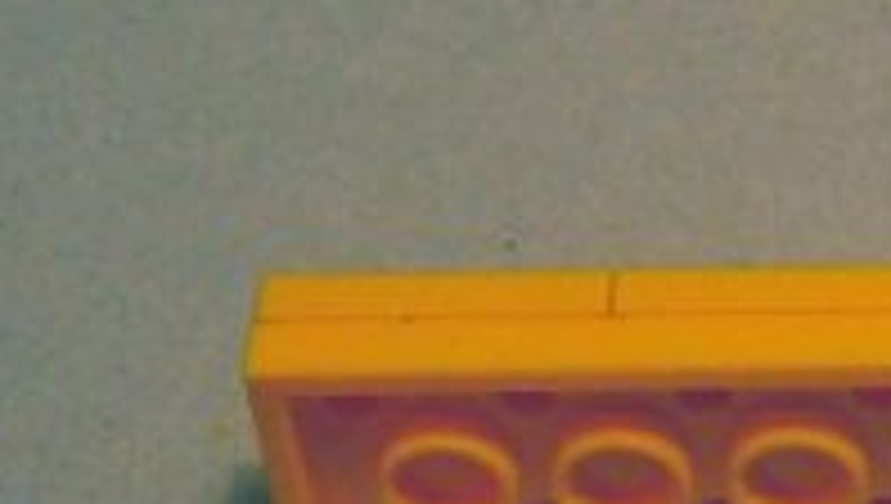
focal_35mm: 167
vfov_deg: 7.1
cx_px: 1278
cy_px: 846
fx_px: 3951
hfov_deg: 12.3
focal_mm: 7.9
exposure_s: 1/30
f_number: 2.8
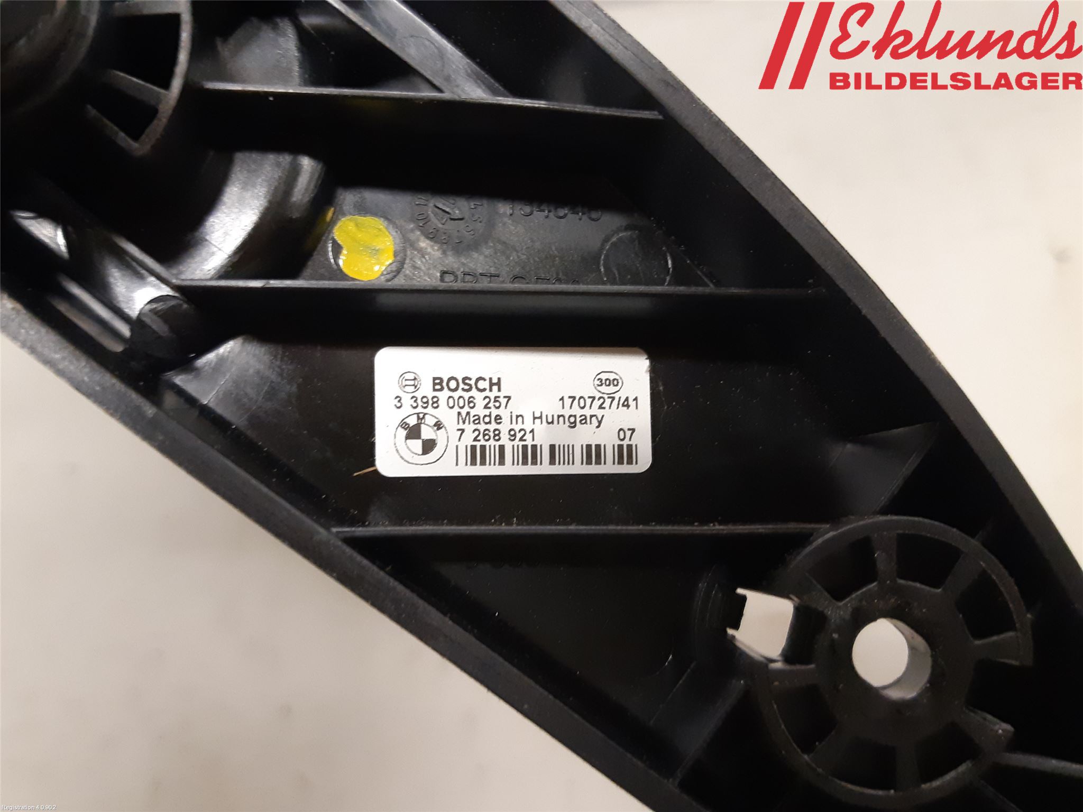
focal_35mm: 26
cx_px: 542
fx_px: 813
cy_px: 406
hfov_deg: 67.3
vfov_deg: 53.1
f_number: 1.7
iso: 320
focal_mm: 3.93
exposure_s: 1/50
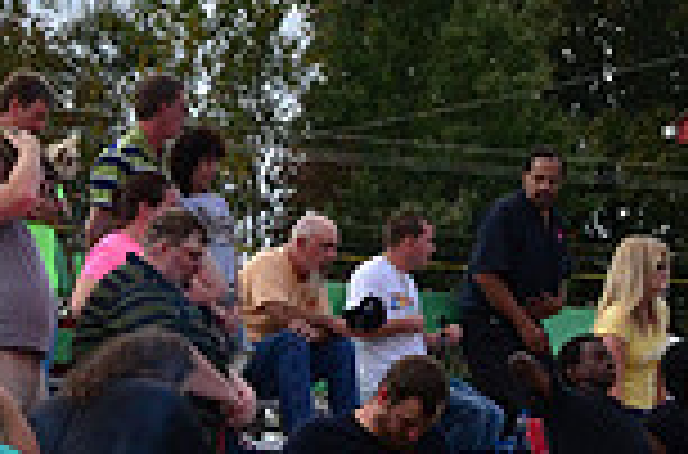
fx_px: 5961
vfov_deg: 4.4
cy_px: 252
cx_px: 1142
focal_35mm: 313
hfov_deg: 6.5
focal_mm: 55
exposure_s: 1/500
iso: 1000
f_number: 11
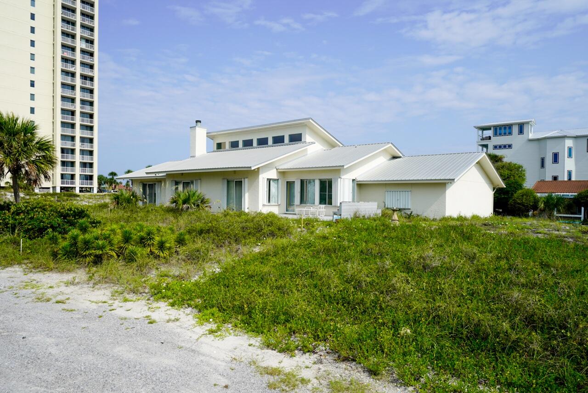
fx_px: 392
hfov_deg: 73.7
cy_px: 196
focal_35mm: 24
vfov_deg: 53.2
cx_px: 294
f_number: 5
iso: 100
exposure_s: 1/1000
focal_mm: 24
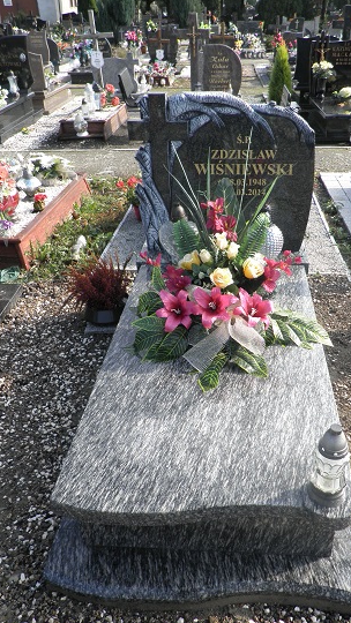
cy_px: 340
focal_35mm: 31
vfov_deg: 62.5
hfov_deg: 37.6
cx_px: 218
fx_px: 513
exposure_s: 1/320
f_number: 3.3
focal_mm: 4.3
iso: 64
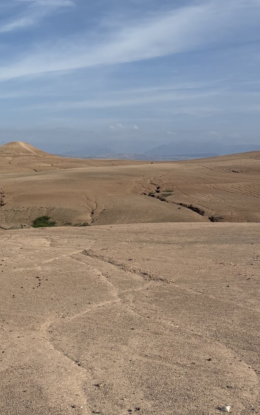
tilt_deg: -1.8
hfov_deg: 22.8
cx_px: -34
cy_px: 197
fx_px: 601
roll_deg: +0.1
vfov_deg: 38.2
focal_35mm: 53
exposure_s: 1/5348
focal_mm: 5.96
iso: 50
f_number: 1.6
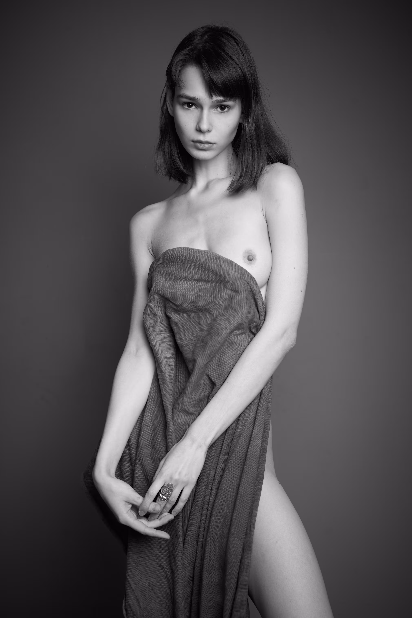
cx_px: 206
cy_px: 309
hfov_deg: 25.1
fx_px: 927
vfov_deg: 36.9
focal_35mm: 54
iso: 100
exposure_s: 1/125
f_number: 6.3
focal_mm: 54
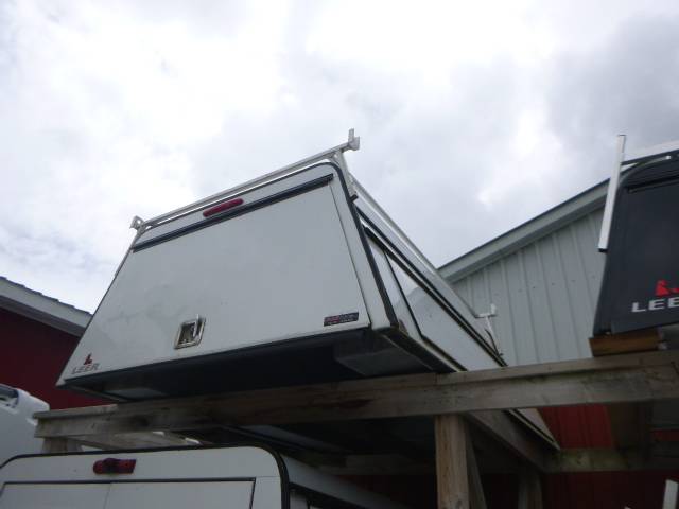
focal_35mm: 25
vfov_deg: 54.9
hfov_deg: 69.4
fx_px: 490
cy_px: 254
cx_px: 340
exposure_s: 1/800
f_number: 3.9
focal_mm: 4.5
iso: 100
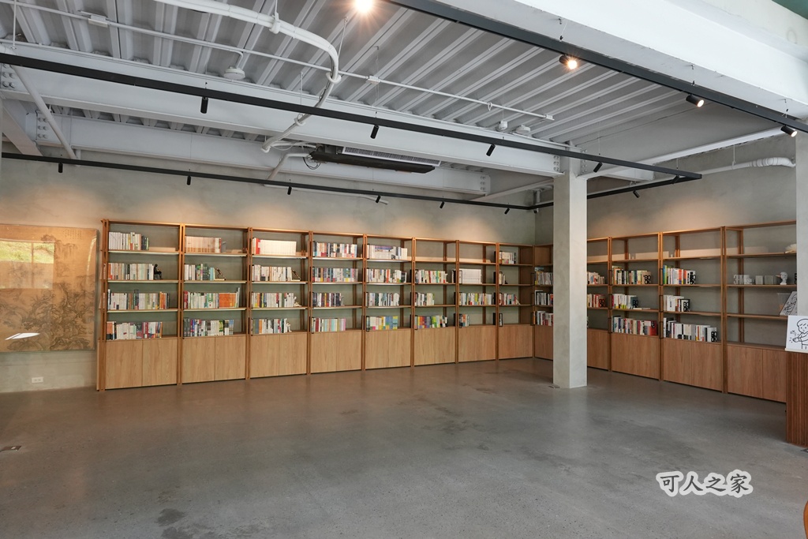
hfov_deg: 81.2
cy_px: 270
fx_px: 471
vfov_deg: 59.5
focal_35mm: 21
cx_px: 404
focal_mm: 14
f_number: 5
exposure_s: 1/200
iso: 1600
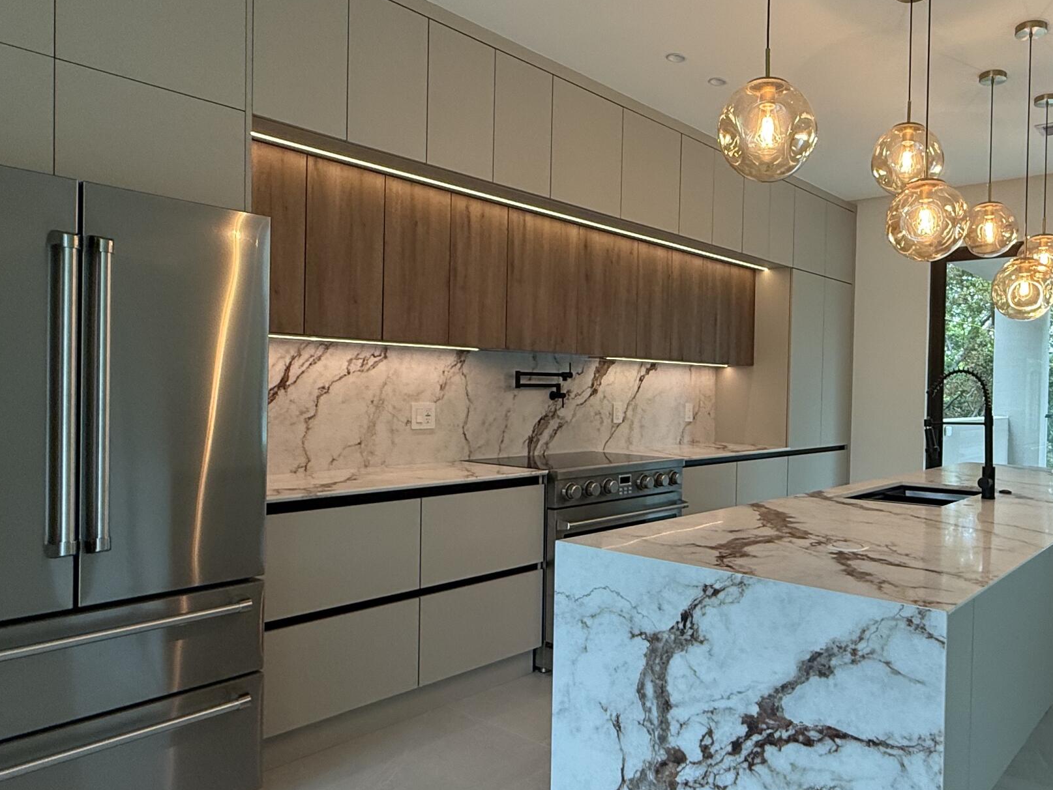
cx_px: 723
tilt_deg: -0.1
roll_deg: -1.4
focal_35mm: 26
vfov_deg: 53.1
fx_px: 791
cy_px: 403
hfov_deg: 65.1
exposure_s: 1/100
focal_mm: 2.22
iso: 125
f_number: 2.2
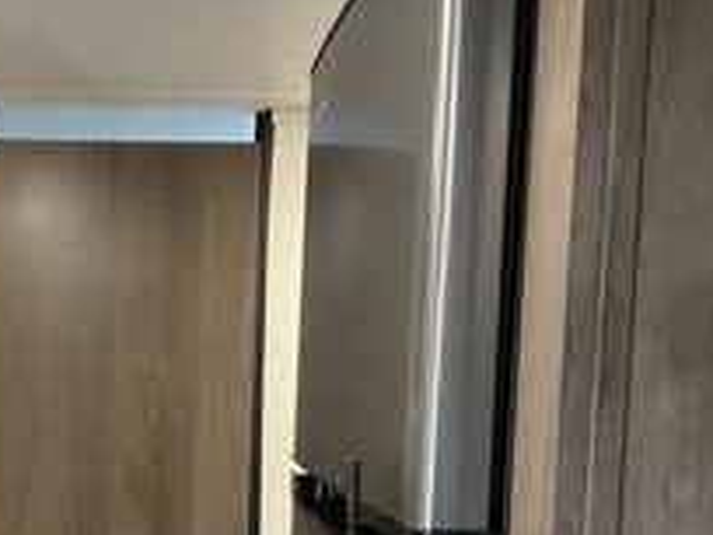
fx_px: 1174
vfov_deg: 25.2
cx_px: 87
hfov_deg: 32.3
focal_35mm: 57
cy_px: 430
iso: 320
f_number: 1.8
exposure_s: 1/57
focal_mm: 3
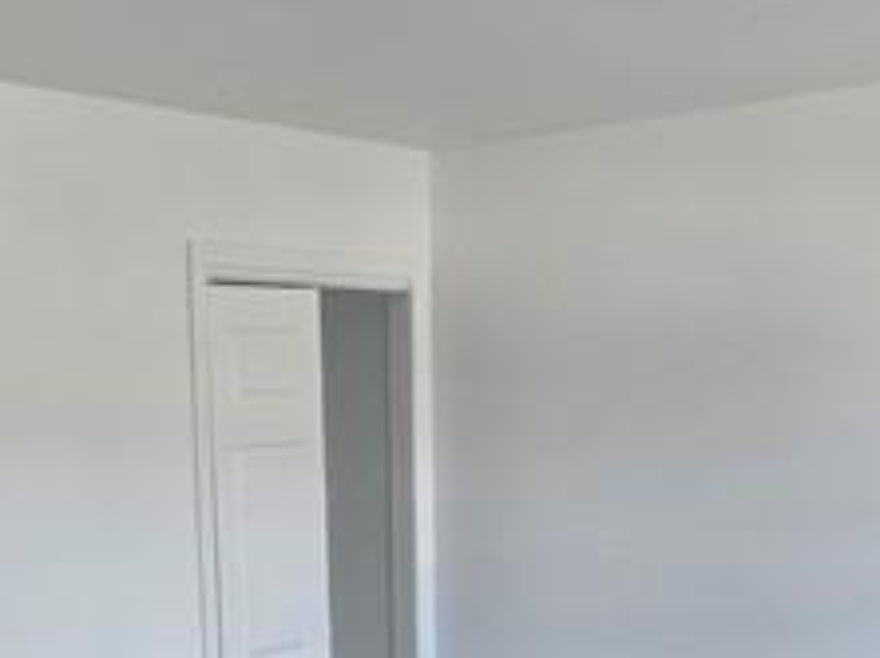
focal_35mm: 60
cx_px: 281
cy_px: 690
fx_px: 1524
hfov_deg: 31.9
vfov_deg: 23.2
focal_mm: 2.2
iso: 160
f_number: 1.9
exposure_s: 1/120
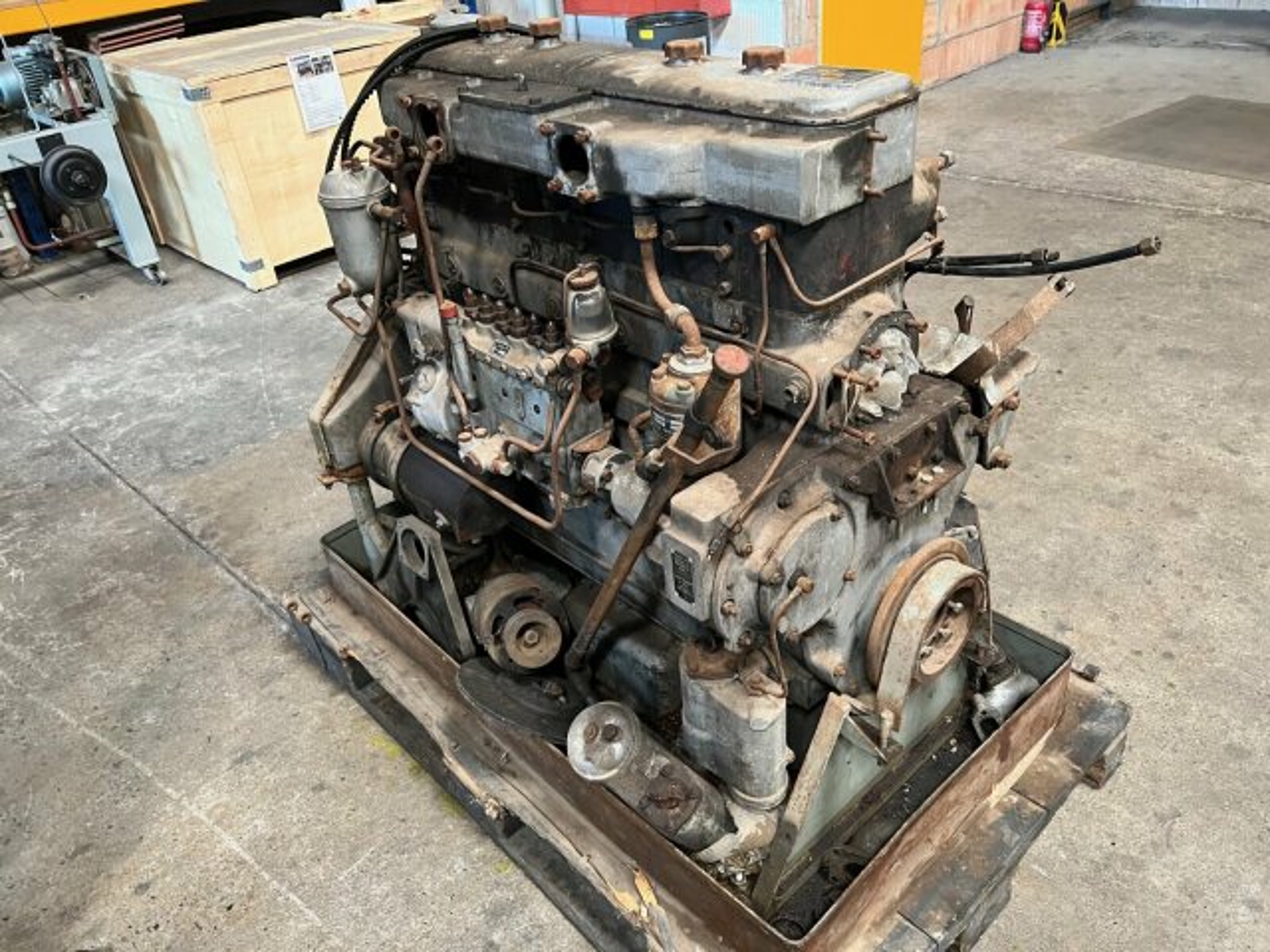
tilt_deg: -32.7
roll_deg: +6.3
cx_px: 635
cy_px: 476
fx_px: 954
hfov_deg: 67.3
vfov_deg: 53.1
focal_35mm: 26
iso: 500
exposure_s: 1/60
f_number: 1.5
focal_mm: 5.7
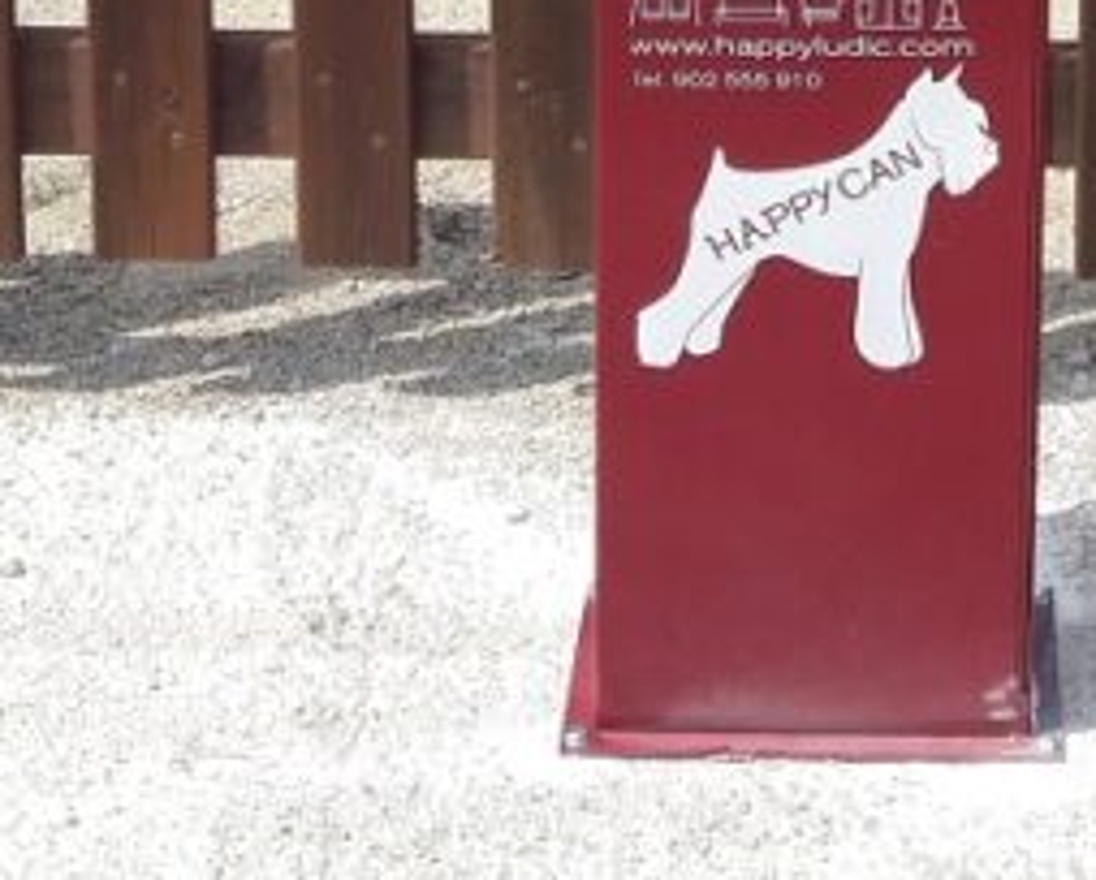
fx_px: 3574
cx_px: 932
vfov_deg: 13.3
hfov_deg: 17.2
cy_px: -397
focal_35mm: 110
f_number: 1.9
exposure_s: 1/1412
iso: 40
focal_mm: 3.7
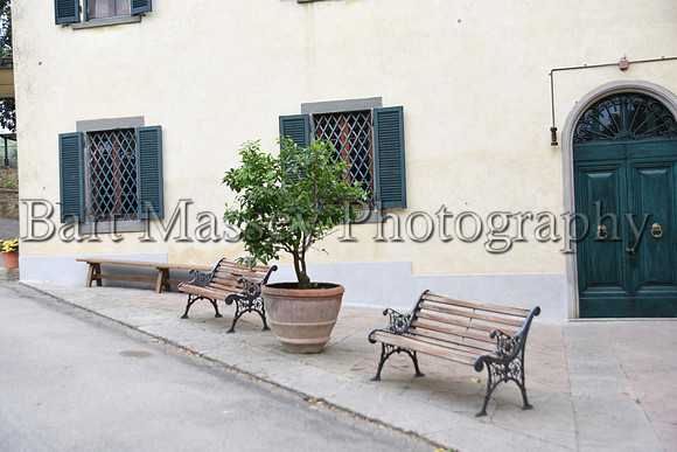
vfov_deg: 31.9
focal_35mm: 42
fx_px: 790
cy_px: 226
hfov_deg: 46.4
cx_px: 338
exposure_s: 1/160
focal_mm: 42
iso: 64
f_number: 3.5
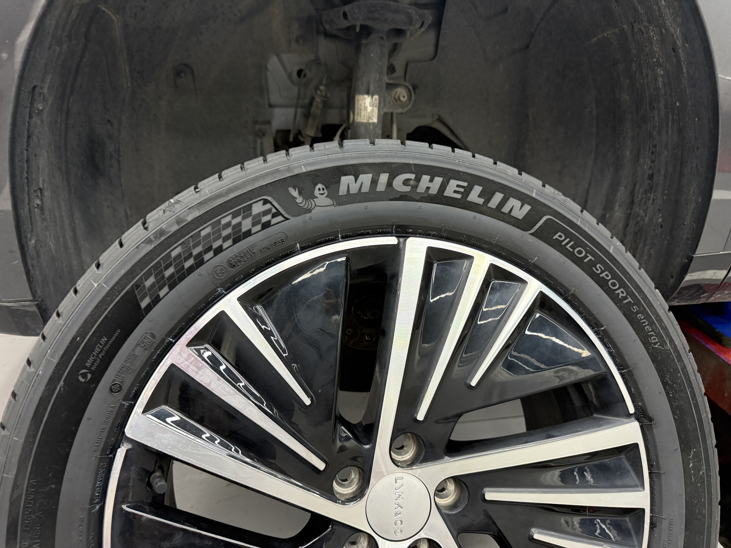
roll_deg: +0.4
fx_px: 507
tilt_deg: -23.7
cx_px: 366
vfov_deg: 56.8
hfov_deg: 71.6
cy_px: 274
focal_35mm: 24
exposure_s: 1/50
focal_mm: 6.76
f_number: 1.78
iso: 250
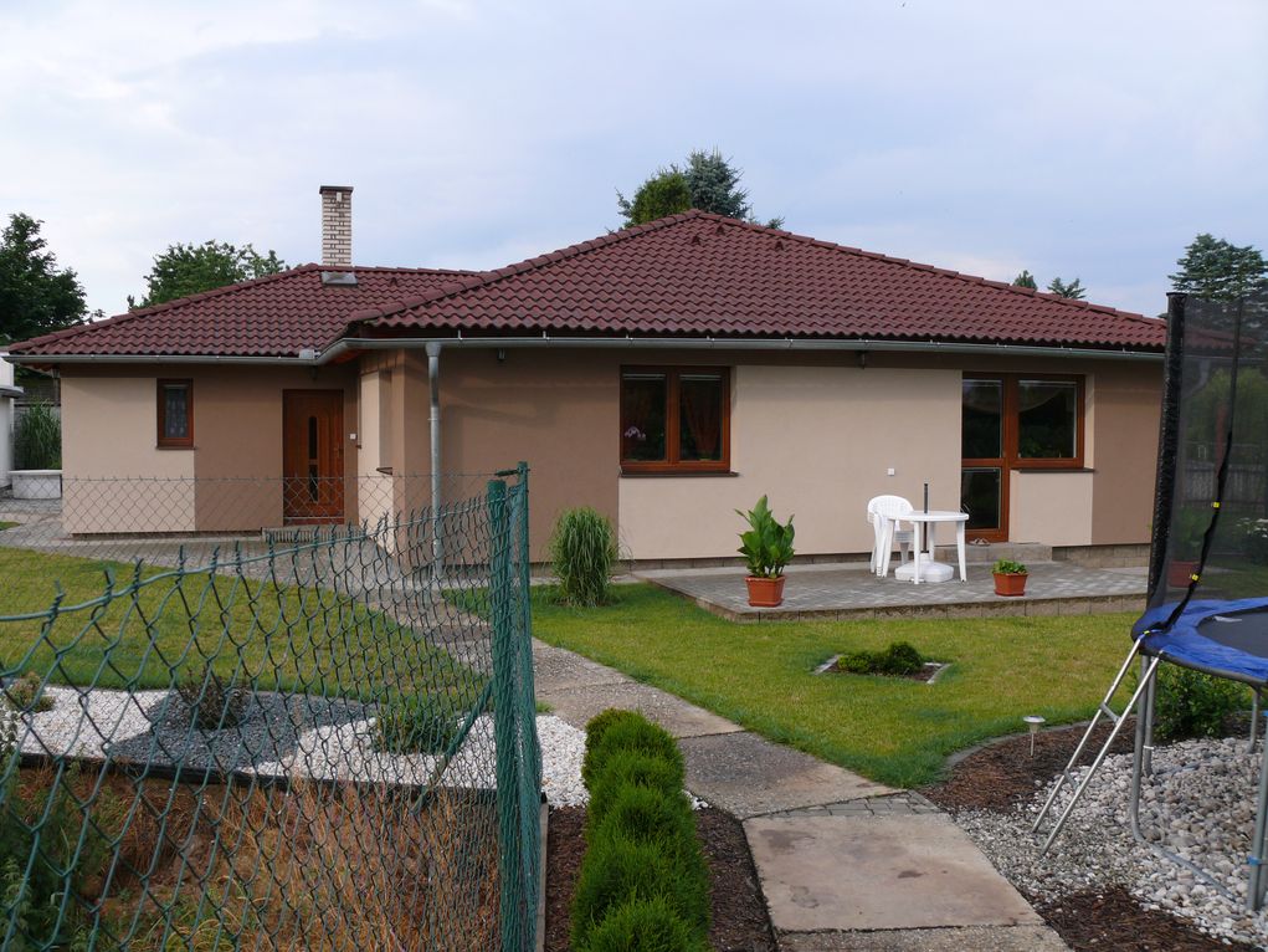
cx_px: 634
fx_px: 1282
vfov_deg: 40.7
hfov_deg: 52.6
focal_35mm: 35
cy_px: 476
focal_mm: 7.4
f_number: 4
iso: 100
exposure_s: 1/160
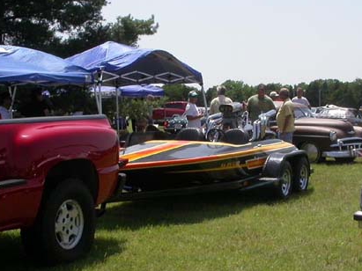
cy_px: 157
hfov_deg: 26.3
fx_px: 774
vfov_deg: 19.9
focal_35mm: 74
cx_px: 188
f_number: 7.5
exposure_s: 1/353
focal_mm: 7.85
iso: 100
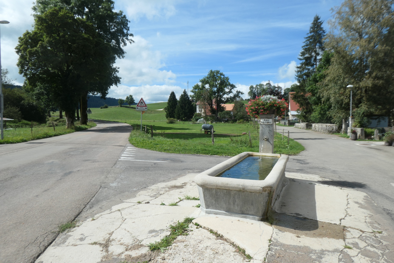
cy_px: 132
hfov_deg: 73.7
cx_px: 197
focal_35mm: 24
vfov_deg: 53.1
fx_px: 263
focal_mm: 8.8
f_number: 5.6
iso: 200
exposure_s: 1/1000
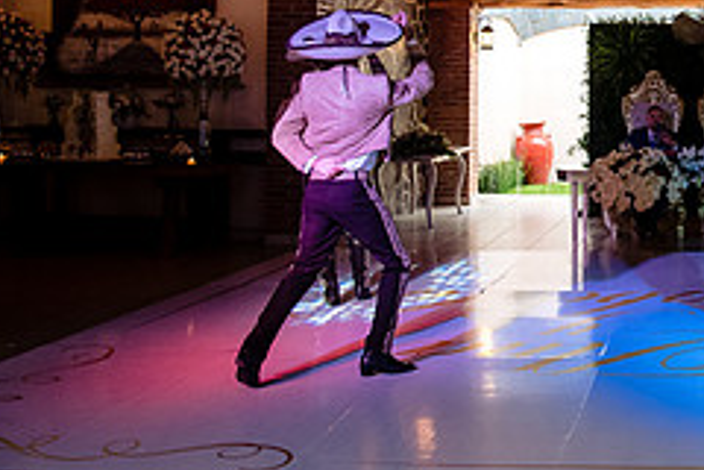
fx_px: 1134
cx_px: 710
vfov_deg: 22.8
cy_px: 51
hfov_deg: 31.7
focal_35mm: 58
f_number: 5
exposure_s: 1/320
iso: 3200
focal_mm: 24
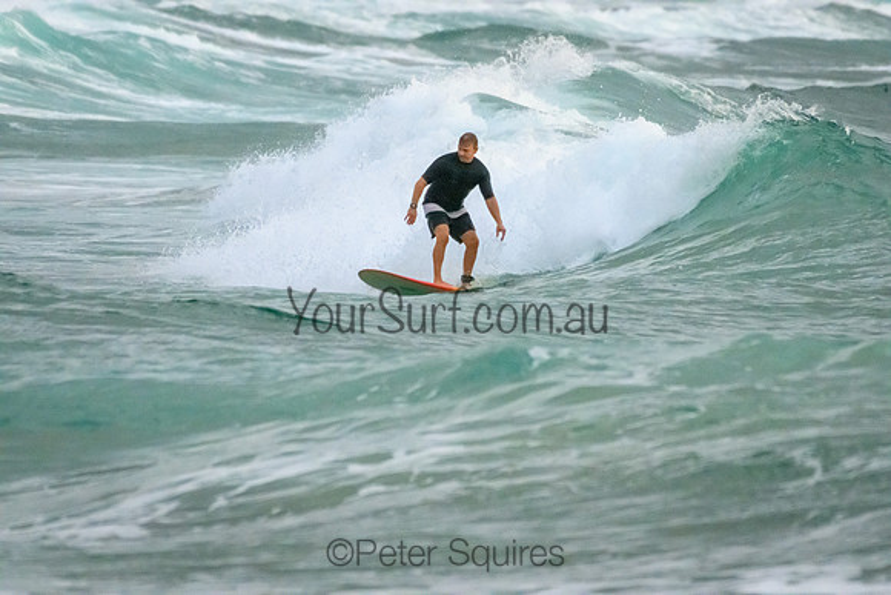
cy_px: 298
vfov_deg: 1.4
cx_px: 446
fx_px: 24755
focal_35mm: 1000
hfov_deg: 2.1
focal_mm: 1000
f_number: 11
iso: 16000
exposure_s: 1/4000
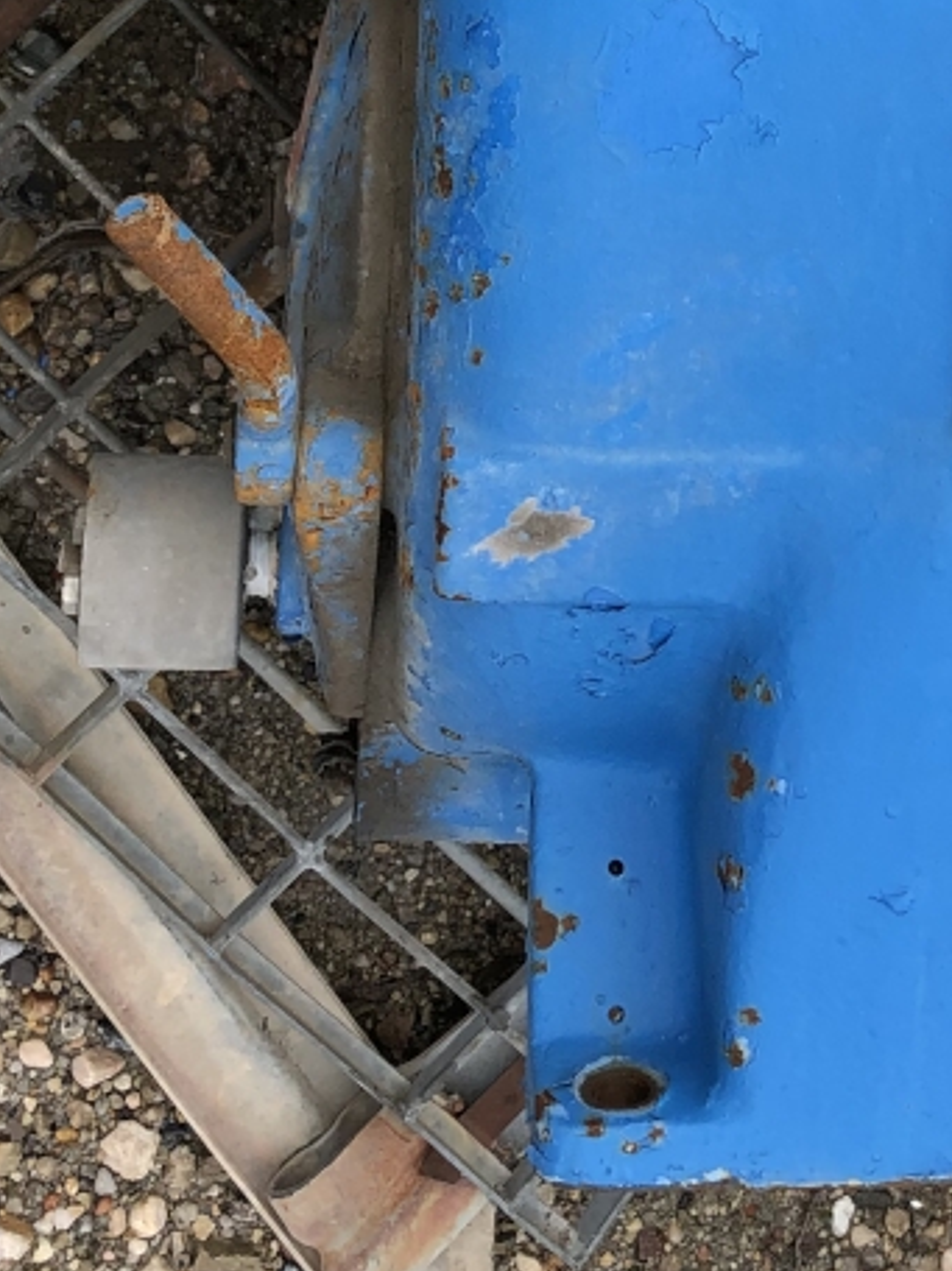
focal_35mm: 82
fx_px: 3008
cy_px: -102
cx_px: 860
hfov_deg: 17.7
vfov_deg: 22.6
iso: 20
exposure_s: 1/1297
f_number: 1.8
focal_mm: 3.99
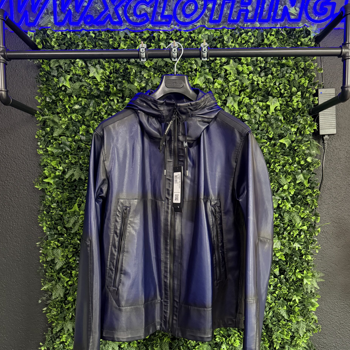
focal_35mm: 29
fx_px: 332
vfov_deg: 55.4
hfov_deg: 55.6
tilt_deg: -3.3
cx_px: 175
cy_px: 203
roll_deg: +0.3
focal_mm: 6.76
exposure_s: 1/51
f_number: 1.78
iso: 800
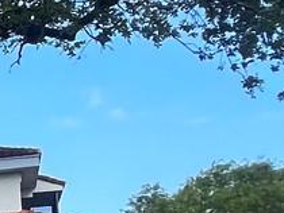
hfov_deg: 11.6
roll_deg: -1.1
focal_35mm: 99
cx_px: -552
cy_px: 295
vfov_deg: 14.2
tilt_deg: +7.0
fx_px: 813
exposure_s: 1/1096
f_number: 1.8
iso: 32
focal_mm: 1.57
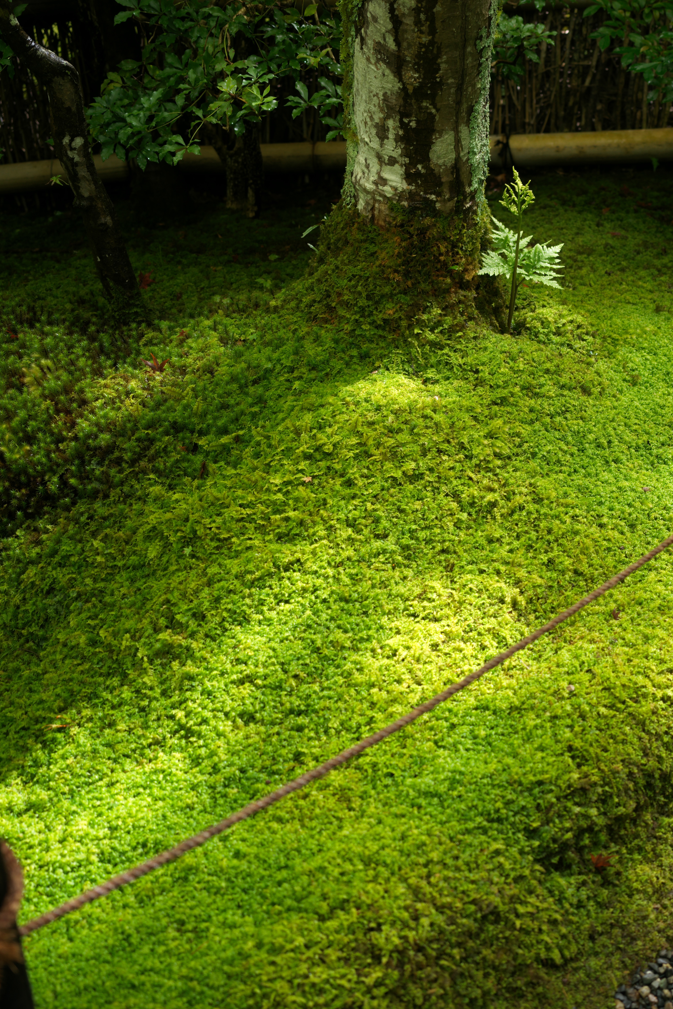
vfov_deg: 40.3
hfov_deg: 27.0
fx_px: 1374
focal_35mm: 49
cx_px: 544
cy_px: 507
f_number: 4
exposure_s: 1/100
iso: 200
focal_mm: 45
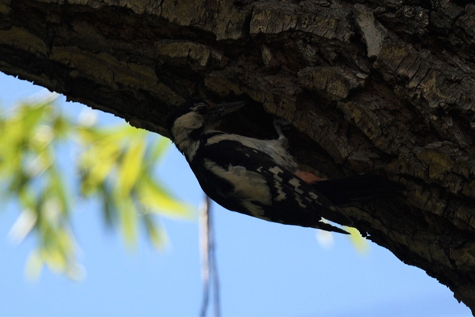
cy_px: 158
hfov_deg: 3.3
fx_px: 8312
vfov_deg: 2.2
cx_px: 238
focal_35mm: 630
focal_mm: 420
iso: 450
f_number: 5.6
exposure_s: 1/1600
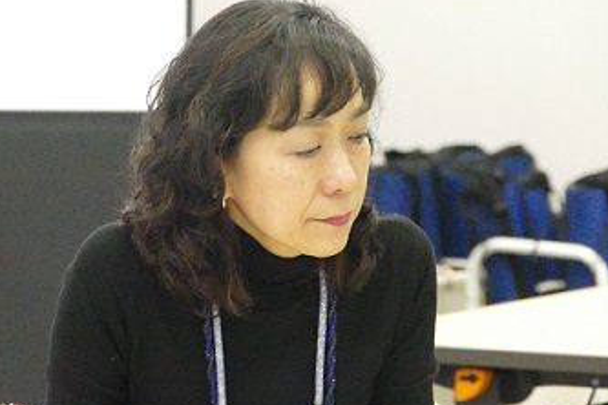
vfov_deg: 4.7
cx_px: 240
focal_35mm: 291
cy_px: 230
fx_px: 4914
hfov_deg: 7.1
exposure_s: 1/640
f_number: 4
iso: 12800
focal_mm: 80.51
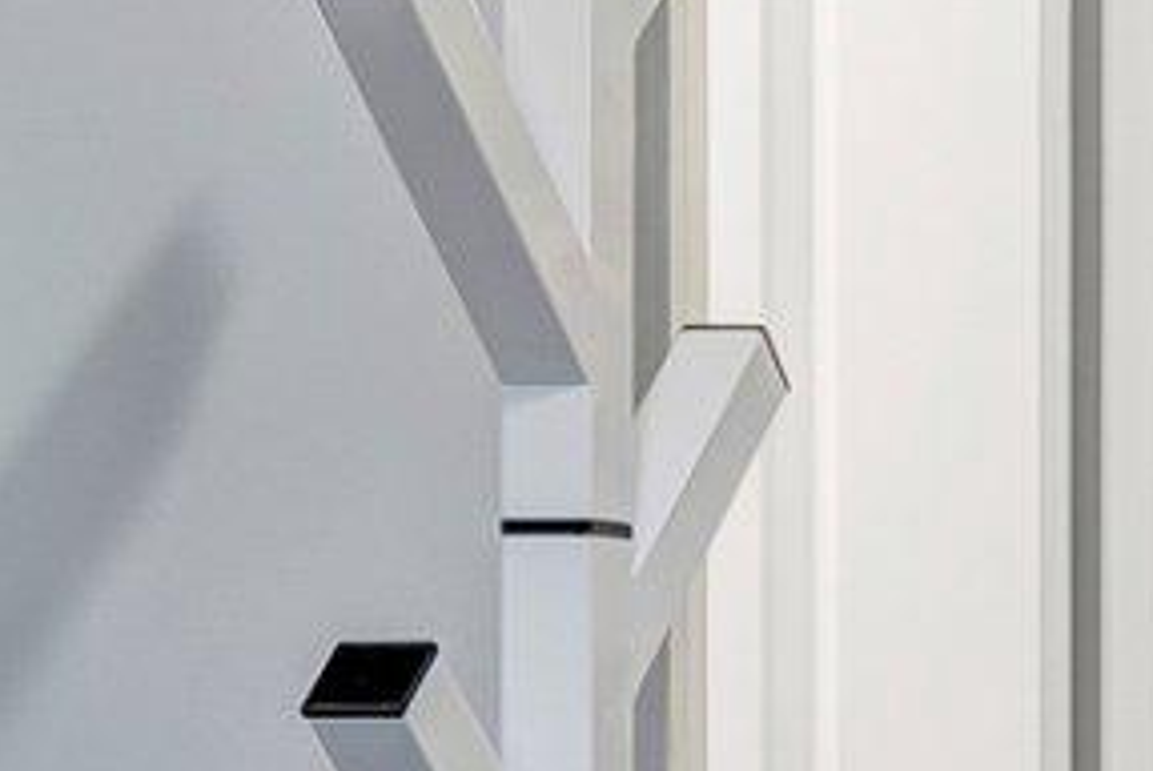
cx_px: 2559
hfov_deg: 14.0
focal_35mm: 114
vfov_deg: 11.9
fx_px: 3655
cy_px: 765
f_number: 8
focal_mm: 16
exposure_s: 1/10
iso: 250
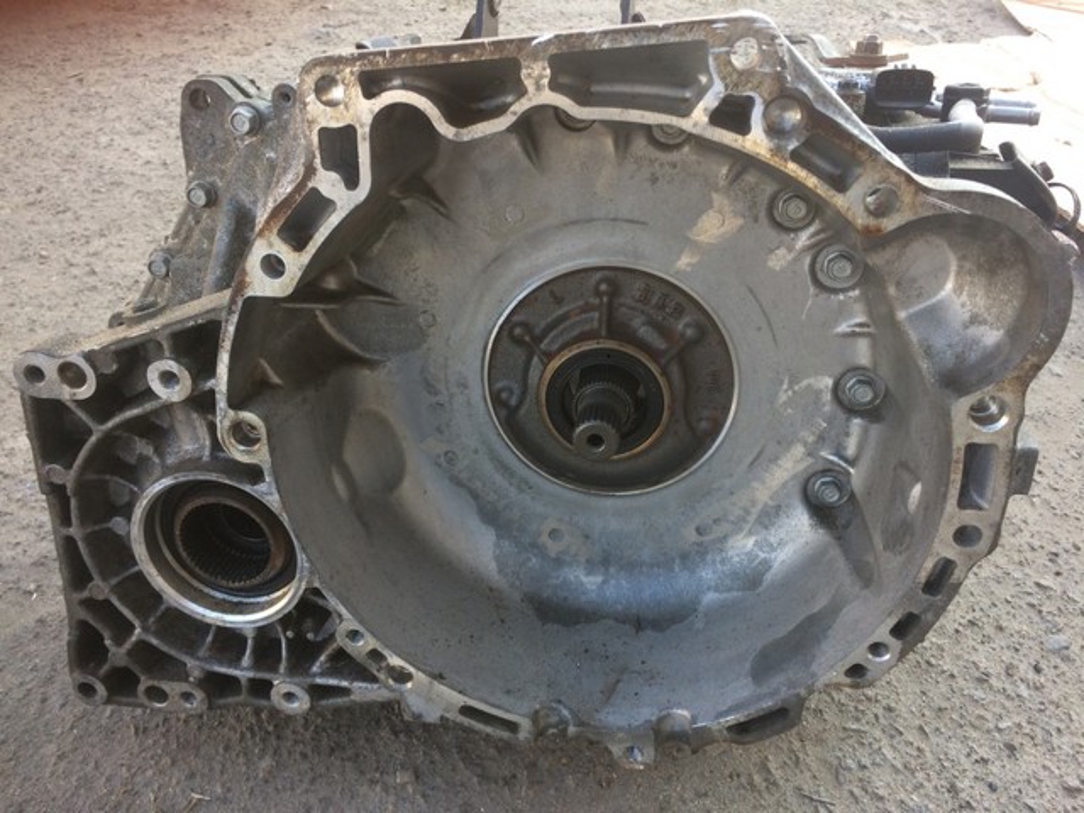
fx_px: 908
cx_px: 542
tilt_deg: -43.3
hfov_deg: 61.7
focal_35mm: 29
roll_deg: -6.9
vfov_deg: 48.2
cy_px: 406
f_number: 2.2
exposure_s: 1/100
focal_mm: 4.15
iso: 40
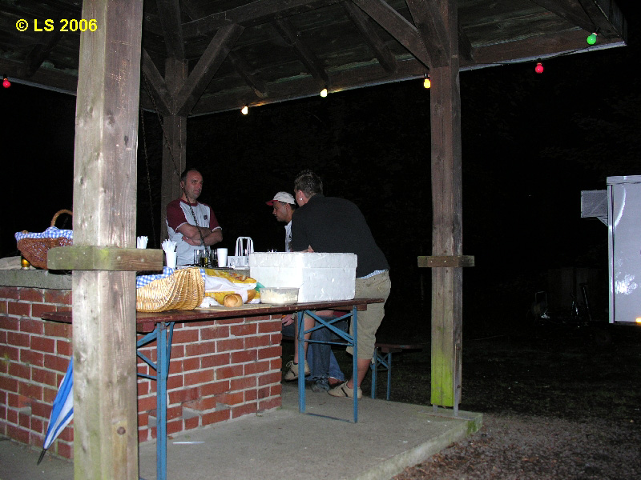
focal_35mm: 35
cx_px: 320
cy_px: 240
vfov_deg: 40.7
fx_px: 648
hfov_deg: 52.6
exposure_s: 1/60.1
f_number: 2.8
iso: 105
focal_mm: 8.9
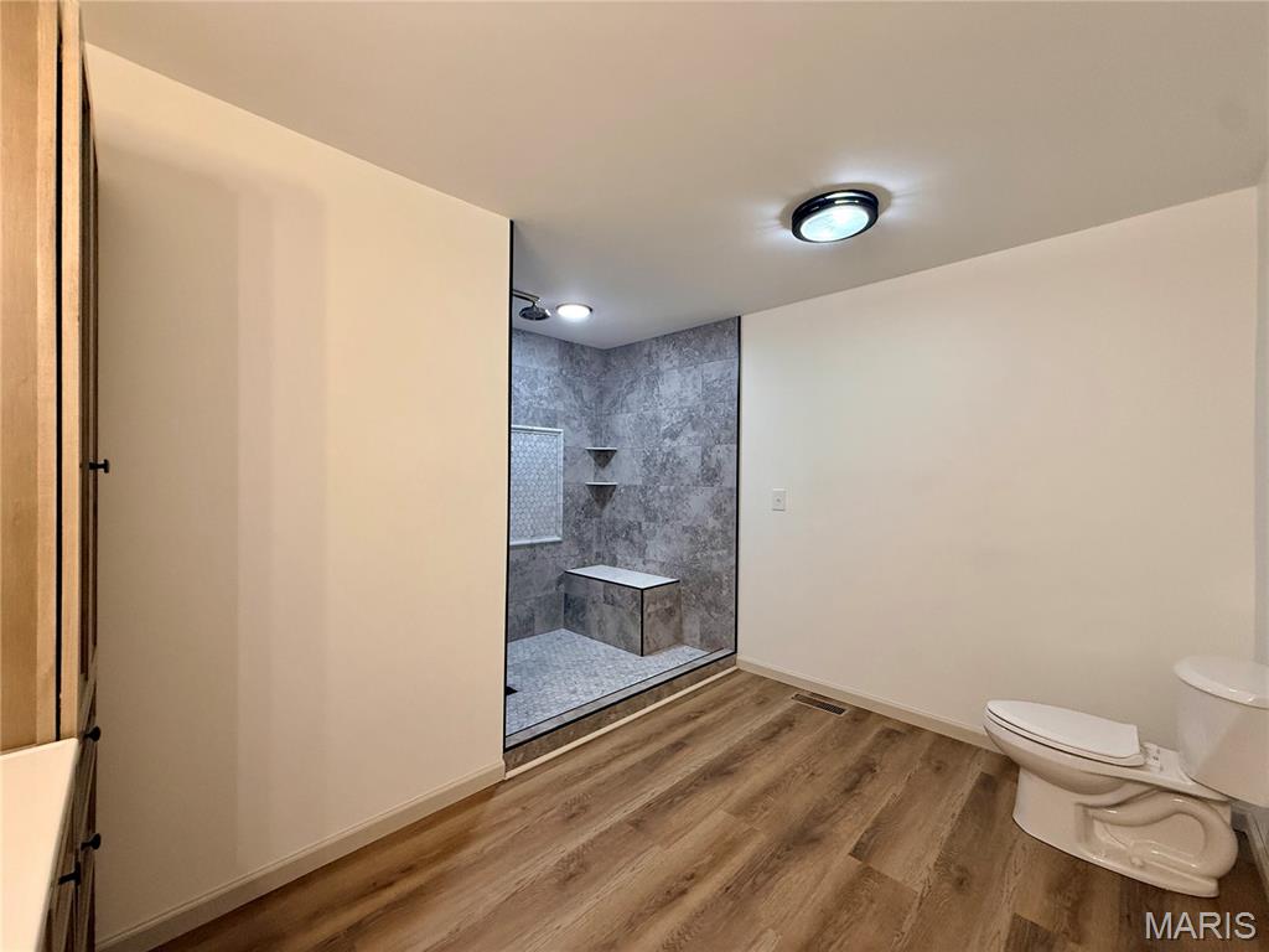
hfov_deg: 102.1
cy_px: 476
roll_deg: -0.5
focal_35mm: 14
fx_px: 513
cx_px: 634
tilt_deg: -0.3
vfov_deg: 85.7
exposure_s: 1/120
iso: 320
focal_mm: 2.22
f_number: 2.2
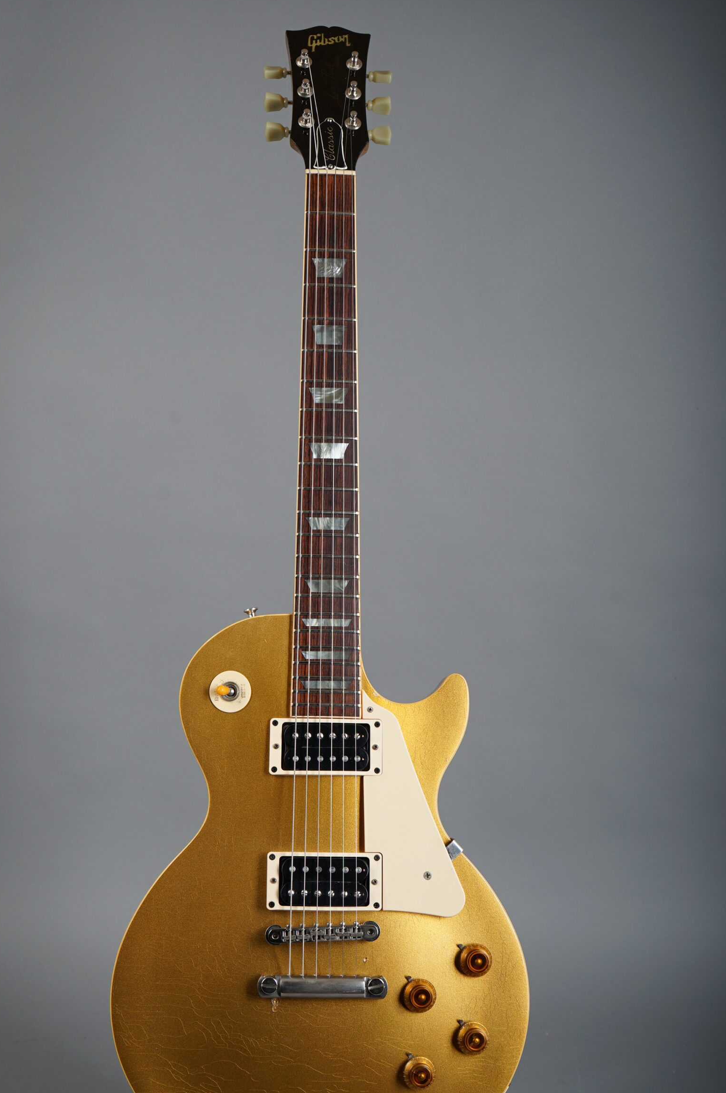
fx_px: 1515
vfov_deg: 39.6
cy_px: 585
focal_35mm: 50
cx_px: 328
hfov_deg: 26.9
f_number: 8
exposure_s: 1/160
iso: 125
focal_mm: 45
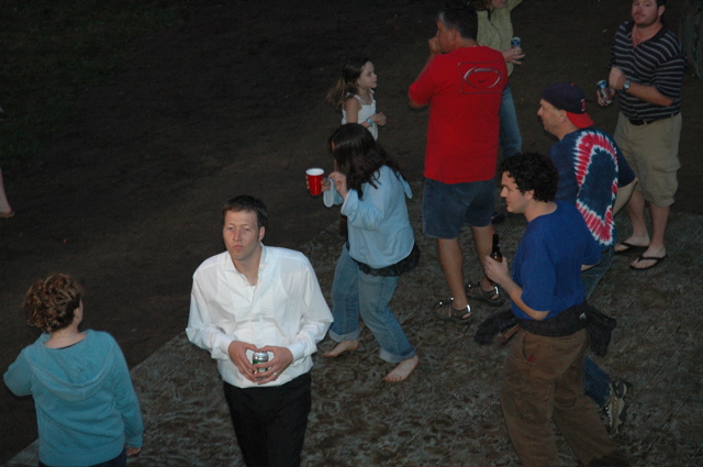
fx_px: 1755
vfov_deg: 15.1
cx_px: 352
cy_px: 234
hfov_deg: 22.6
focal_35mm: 90
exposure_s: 1/60
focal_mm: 60
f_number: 4.5
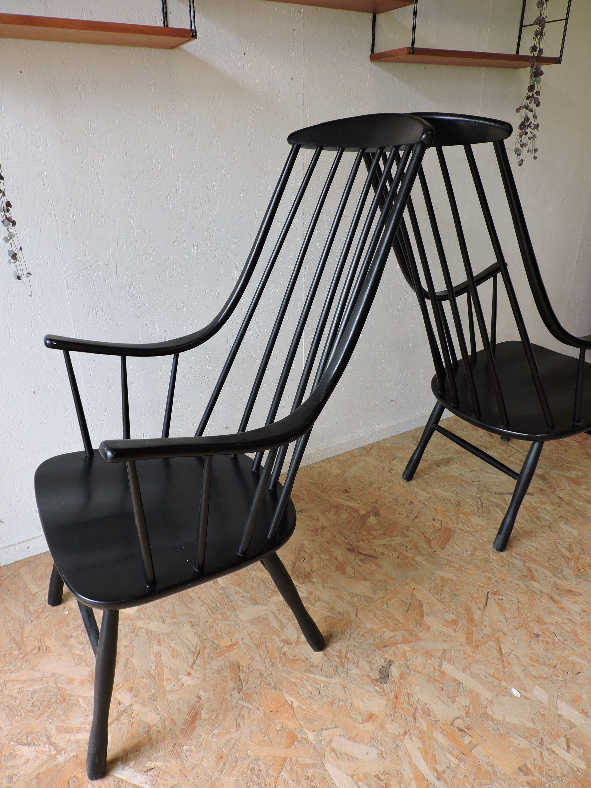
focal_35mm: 24
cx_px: 296
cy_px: 394
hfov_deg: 56.8
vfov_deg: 71.6
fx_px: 546
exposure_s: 1/40
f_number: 3
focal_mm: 4.3
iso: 100
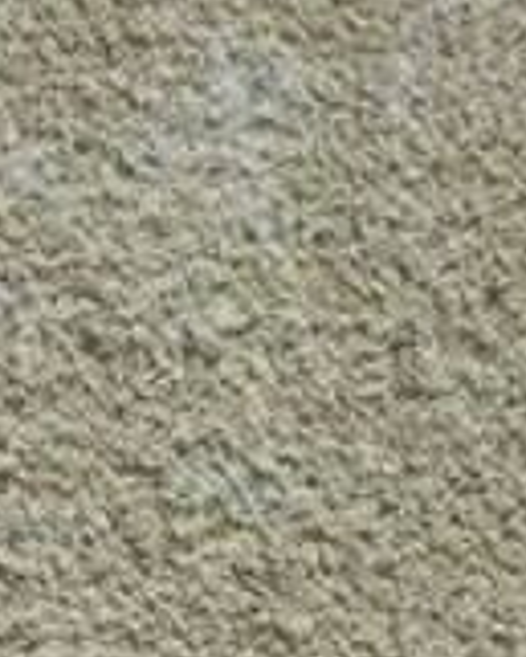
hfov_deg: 6.0
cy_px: 1434
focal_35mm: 251
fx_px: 4880
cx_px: 1166
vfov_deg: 7.3
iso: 25
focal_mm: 3.3
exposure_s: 1/2809
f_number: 2.4
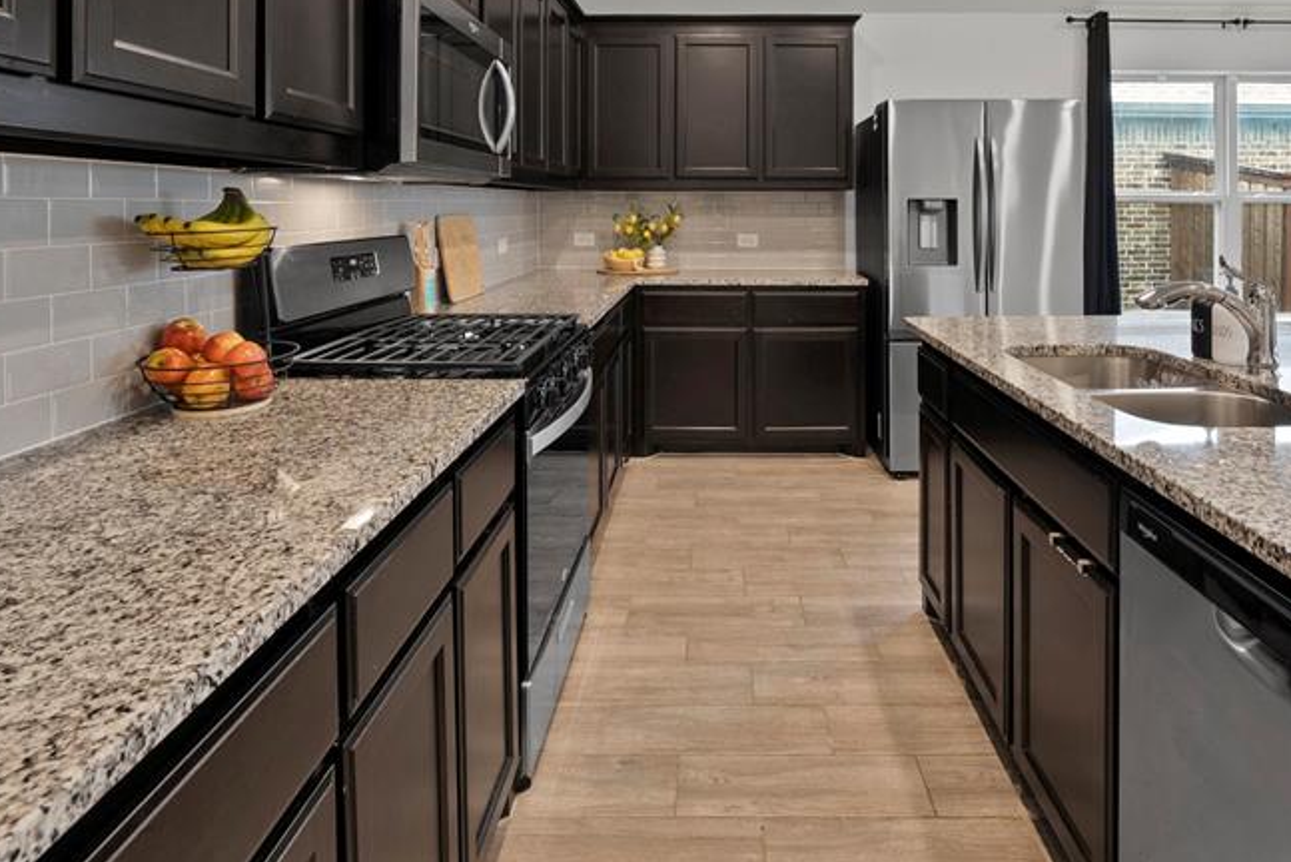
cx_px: 804
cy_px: 210
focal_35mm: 19
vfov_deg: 60.8
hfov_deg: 85.3
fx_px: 682
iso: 640
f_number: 9
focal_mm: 12
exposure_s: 1/1.67
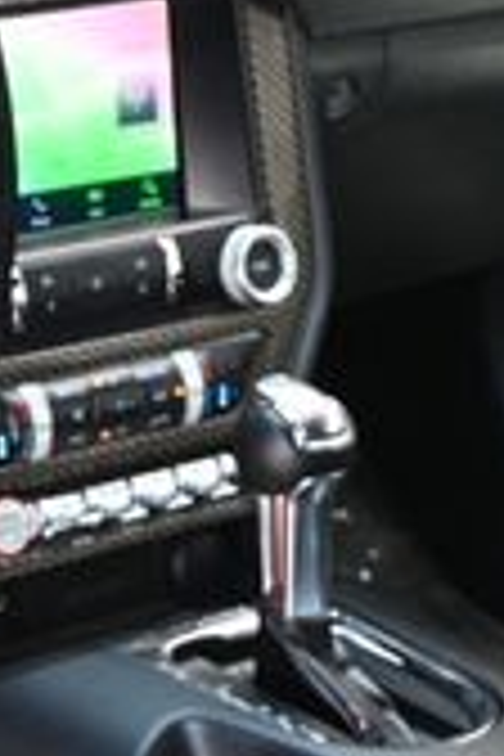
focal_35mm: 120
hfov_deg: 11.0
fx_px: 2518
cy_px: 495
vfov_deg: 17.0
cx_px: -230
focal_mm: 21
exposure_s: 1/125
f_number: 4
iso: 720
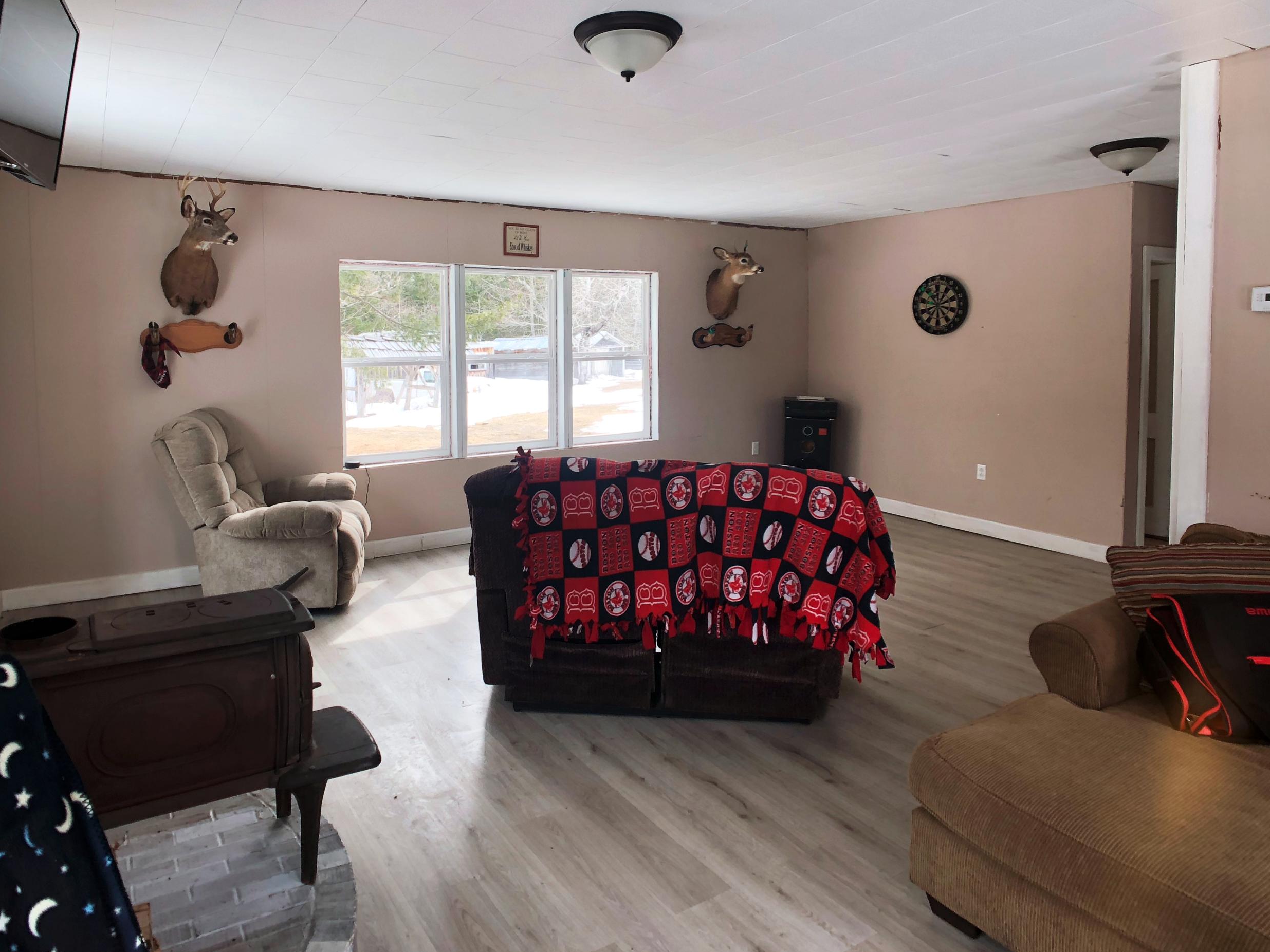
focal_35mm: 34
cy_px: 395
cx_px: 573
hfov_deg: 53.9
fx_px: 1247
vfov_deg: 41.6
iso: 40
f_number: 1.8
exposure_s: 1/120
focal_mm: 3.99
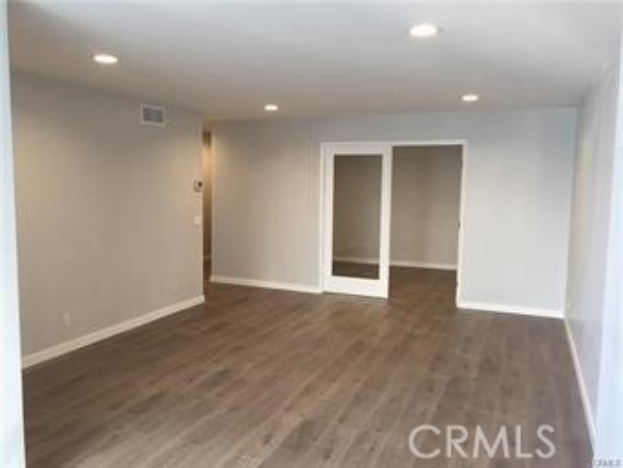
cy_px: 234
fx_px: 522
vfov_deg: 48.3
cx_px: 312
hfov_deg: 61.6
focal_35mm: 29
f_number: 2.2
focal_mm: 4.15
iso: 40
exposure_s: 1/30
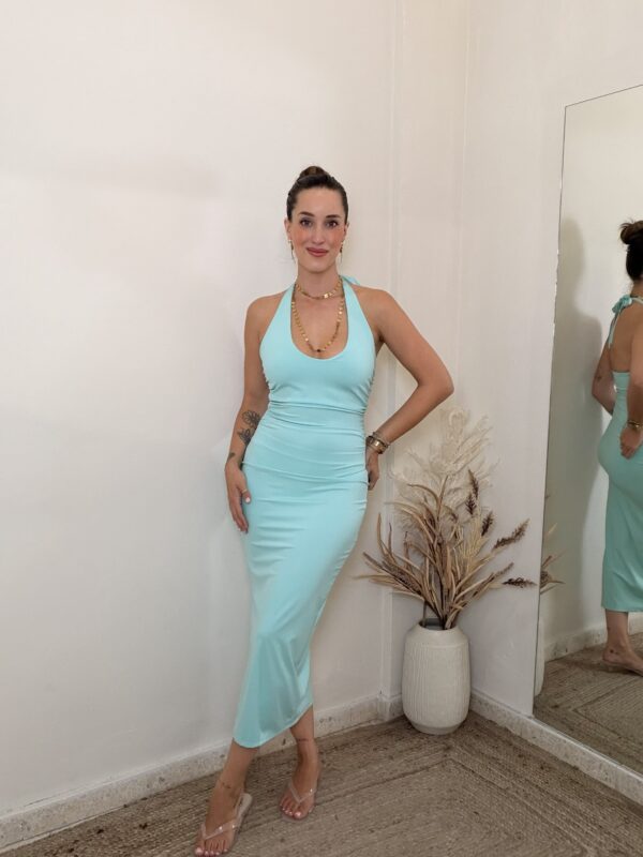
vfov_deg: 60.0
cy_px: 428
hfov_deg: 46.8
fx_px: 743
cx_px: 322
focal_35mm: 30
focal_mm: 2.71
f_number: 1.9
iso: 100
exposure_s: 1/60
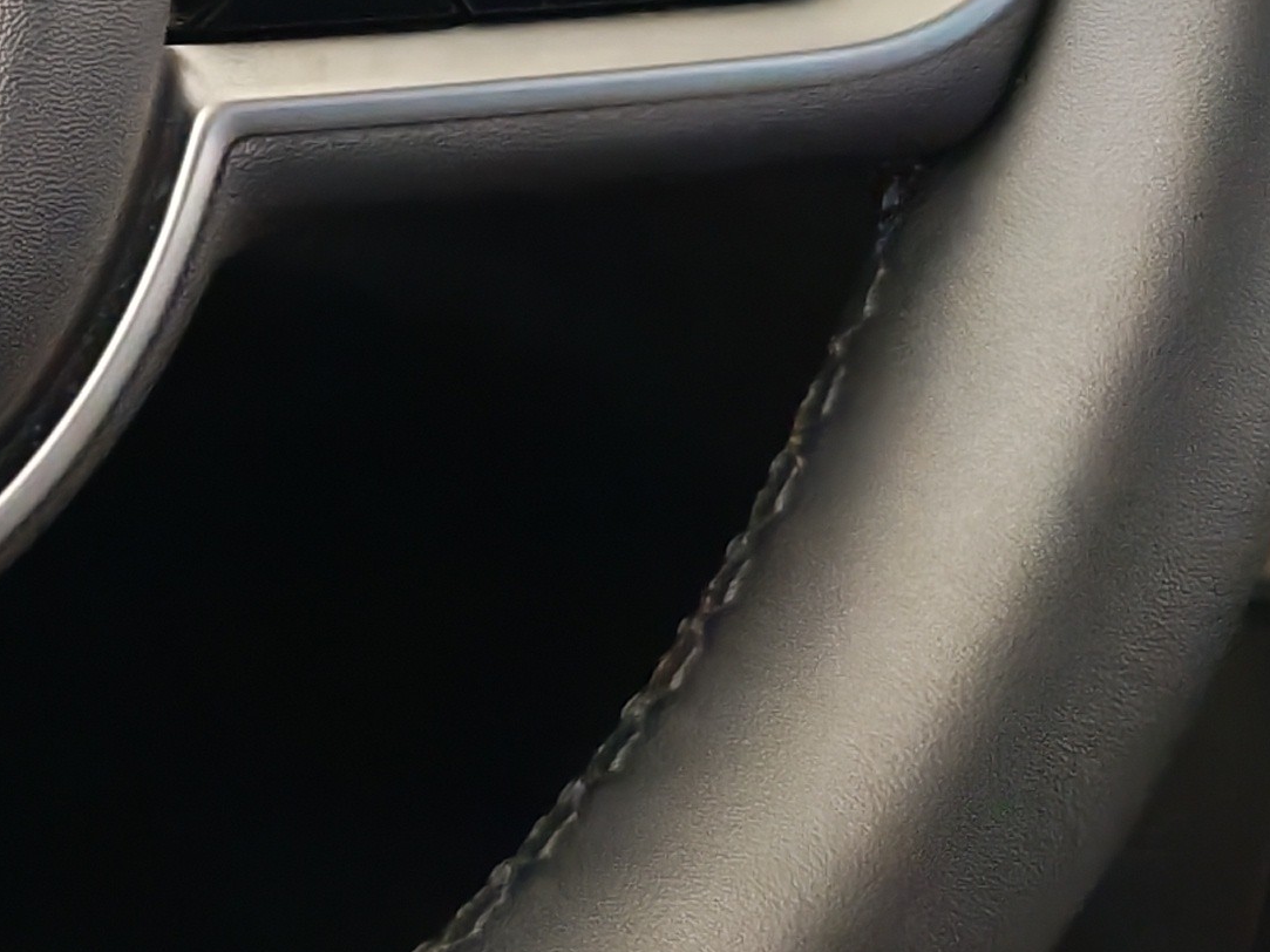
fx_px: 4439
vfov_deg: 11.9
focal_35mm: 121
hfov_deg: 14.7
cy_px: -256
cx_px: -867
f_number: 1.9
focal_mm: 6.12
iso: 2500
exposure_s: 1/50
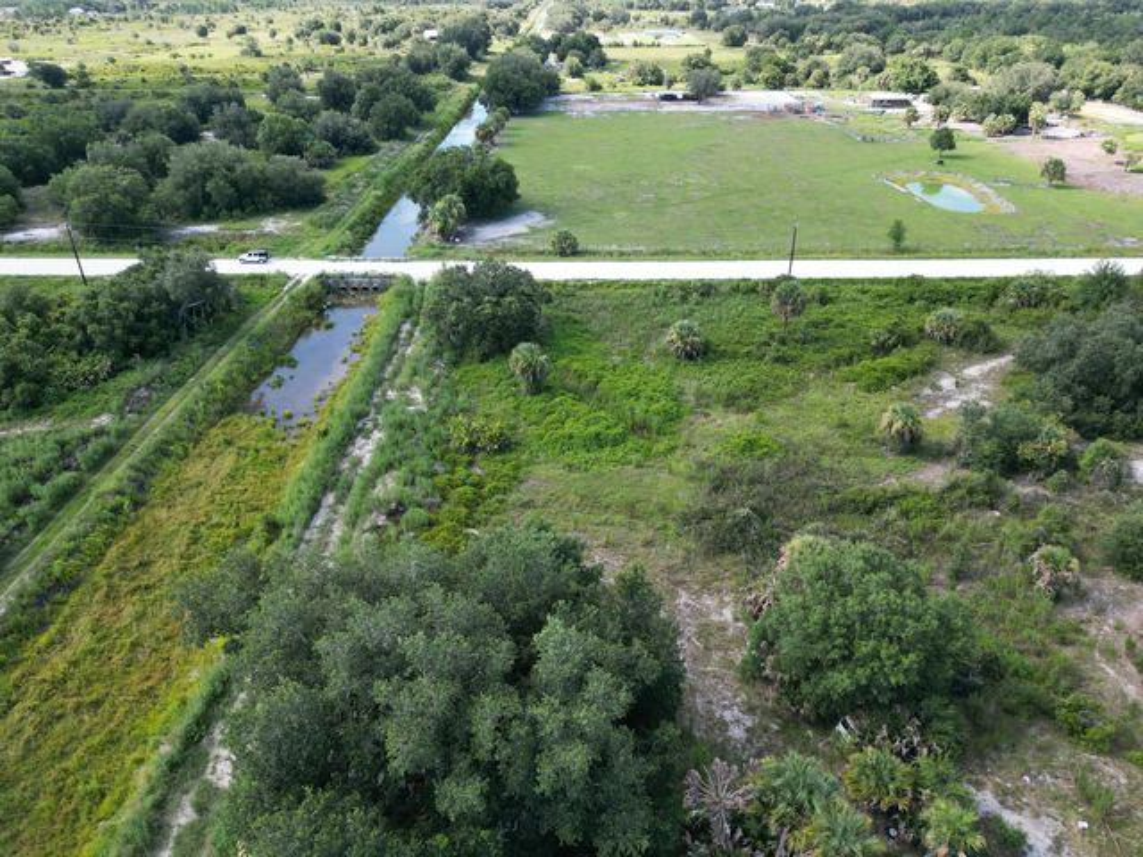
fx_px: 792
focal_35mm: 24
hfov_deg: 71.6
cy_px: 428
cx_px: 572
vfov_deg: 56.8
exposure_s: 1/800
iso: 160
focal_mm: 6.72
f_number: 1.7
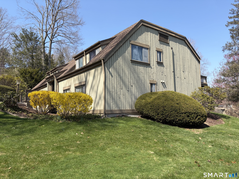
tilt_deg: +8.0
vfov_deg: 53.1
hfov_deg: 67.3
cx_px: 120
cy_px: 90
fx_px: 180
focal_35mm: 26
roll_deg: +1.2
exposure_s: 1/1901
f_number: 1.6
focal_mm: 5.96
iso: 50
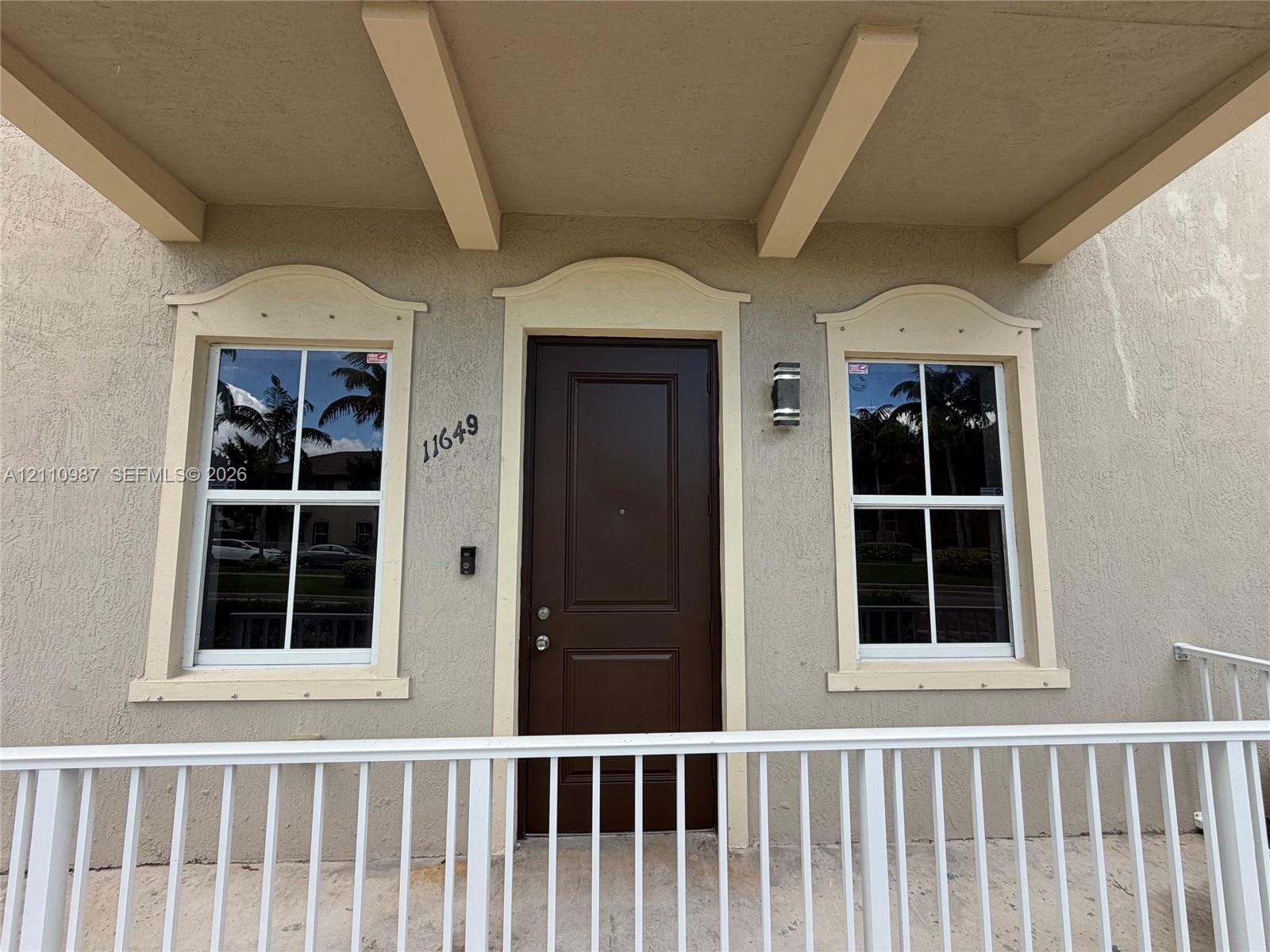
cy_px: 476
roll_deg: -0.2
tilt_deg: +7.2
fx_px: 514
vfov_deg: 85.7
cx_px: 635
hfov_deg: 102.1
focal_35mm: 14
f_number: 2.2
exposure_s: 1/388
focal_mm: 2.22
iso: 50
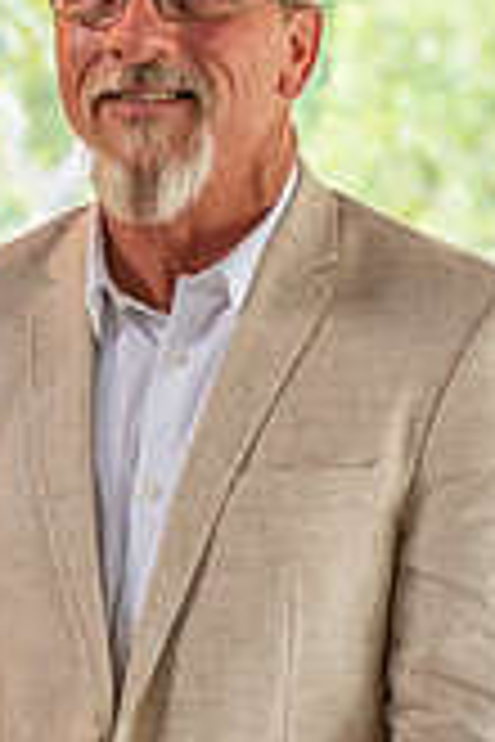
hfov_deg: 7.2
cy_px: 679
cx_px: 328
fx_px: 3939
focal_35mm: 191
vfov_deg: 10.7
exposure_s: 1/160
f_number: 4.5
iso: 3200
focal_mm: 70
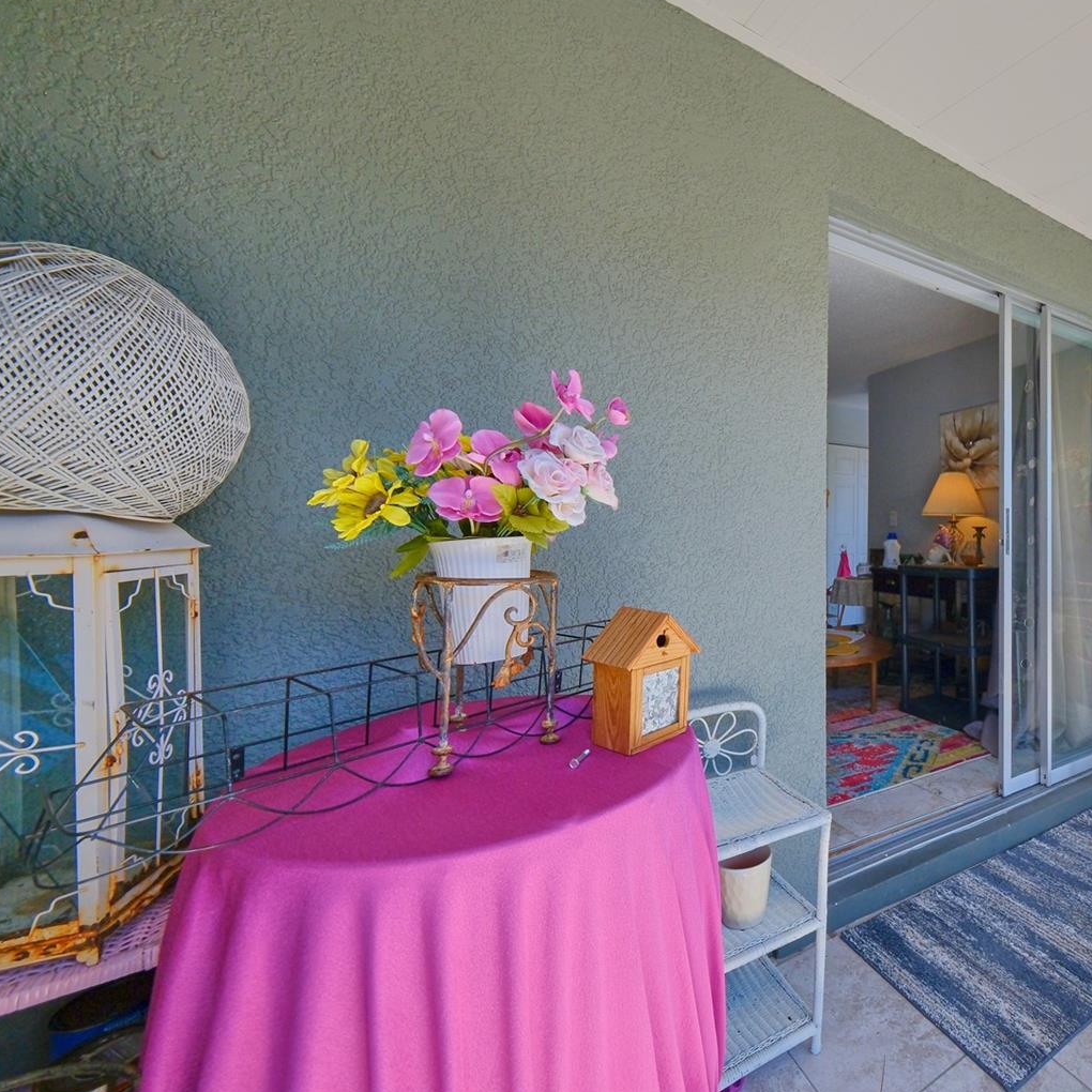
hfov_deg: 80.6
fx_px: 571
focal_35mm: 16
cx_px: 820
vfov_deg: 87.4
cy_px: 528
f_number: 4
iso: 640
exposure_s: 1/800
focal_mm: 8
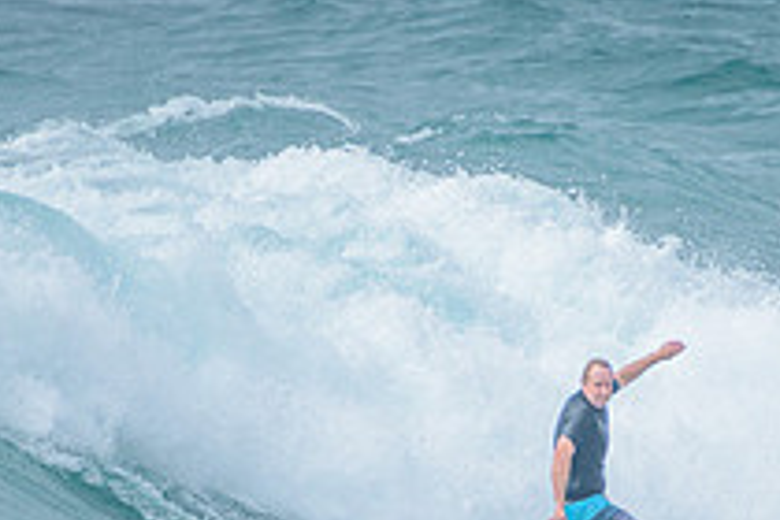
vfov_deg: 1.0
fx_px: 29291
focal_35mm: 1352
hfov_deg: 1.5
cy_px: 456
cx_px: 464
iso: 200
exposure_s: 1/2000
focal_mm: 400
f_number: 5.6
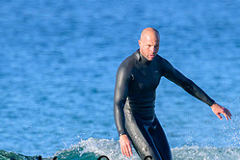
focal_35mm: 1790
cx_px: 164
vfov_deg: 0.8
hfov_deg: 1.2
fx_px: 11932
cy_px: 170
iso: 450
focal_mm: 560
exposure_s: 1/1600
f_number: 8
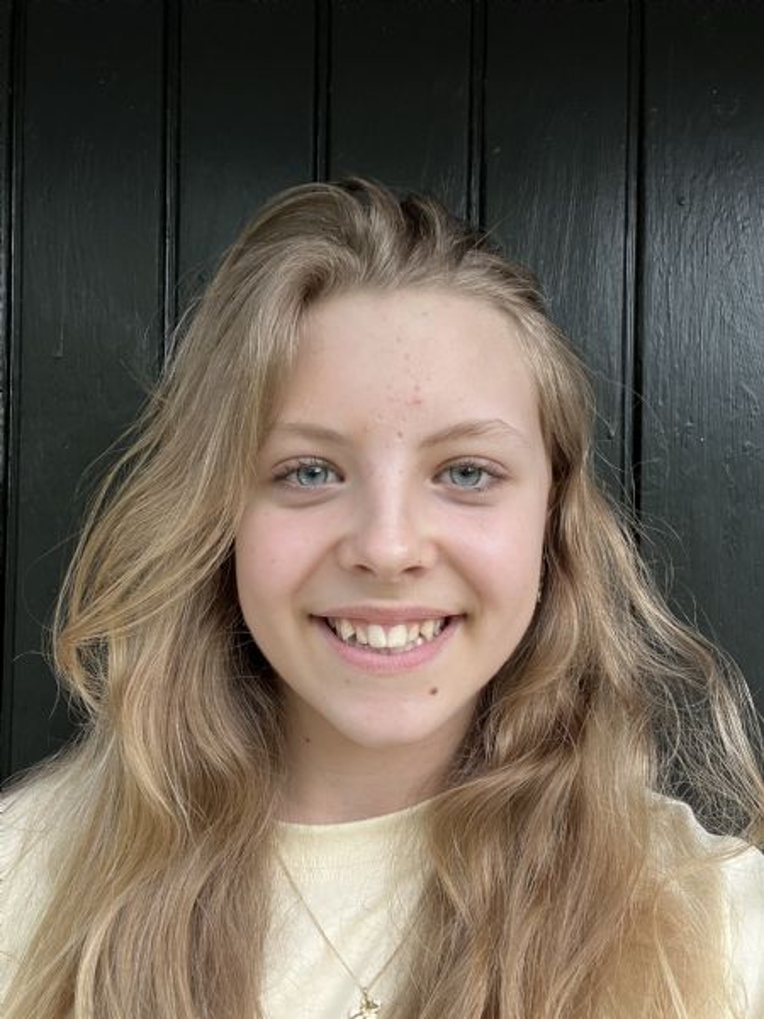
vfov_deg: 60.0
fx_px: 883
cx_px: 382
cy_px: 510
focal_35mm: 30
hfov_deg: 46.8
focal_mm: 2.71
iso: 40
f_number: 2.2
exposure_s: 1/121
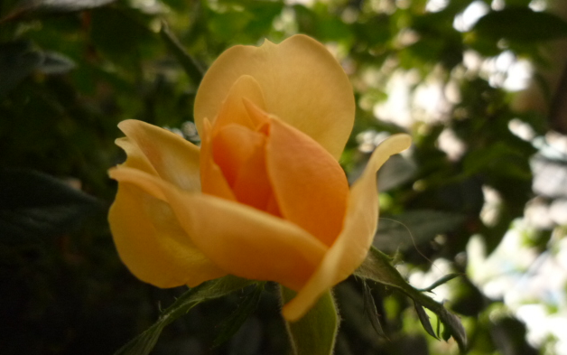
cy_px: 165
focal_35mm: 27
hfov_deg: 68.4
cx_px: 288
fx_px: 417
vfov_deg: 46.0
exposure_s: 1/250
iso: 320
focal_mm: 4.4
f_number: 2.8
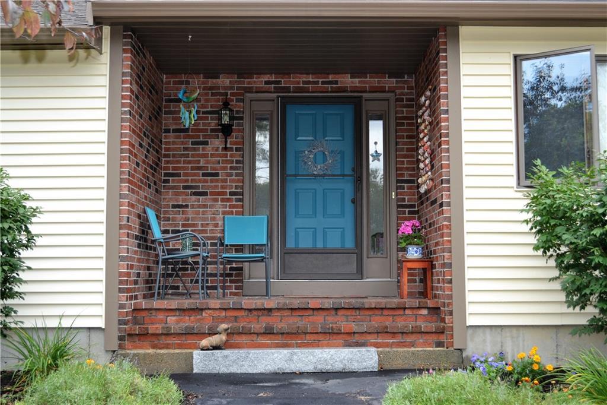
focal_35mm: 48
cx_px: 304
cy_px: 202
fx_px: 809
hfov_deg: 41.1
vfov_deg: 28.1
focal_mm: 32
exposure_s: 1/125
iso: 250
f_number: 4.8
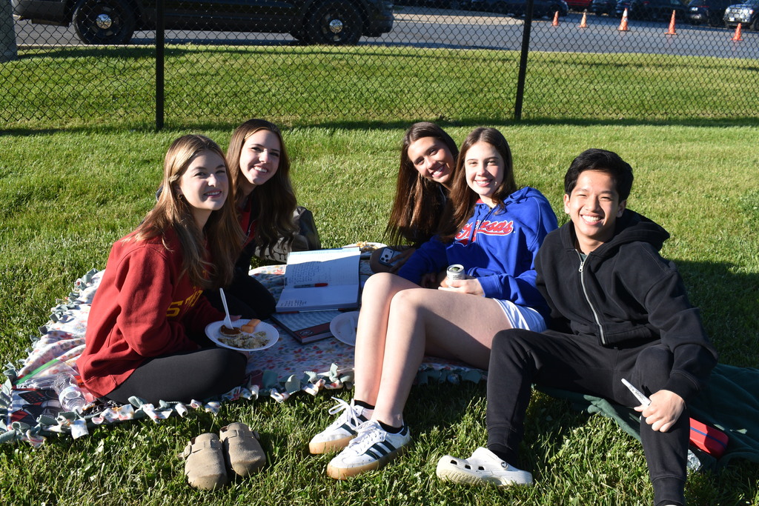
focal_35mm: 33
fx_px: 696
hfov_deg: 57.2
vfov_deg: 40.0
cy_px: 253
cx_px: 380
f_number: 8
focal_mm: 22
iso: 110
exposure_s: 1/250
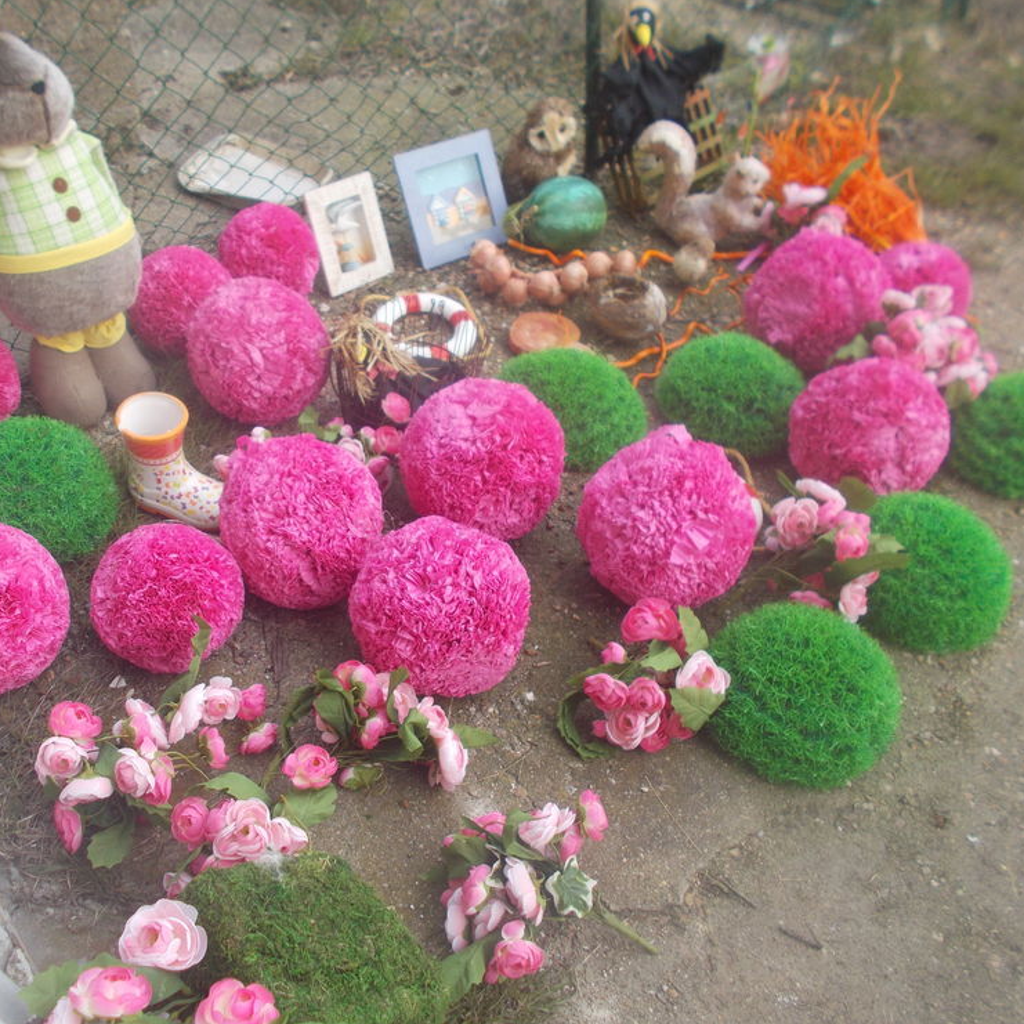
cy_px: 515
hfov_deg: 52.2
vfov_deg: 52.5
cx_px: 415
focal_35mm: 31
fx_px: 1038
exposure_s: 1/160
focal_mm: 4.6
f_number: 3.2
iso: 80
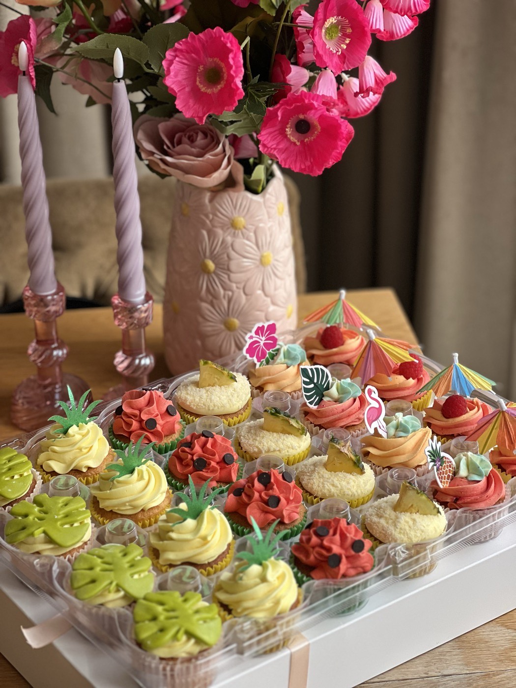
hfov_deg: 19.1
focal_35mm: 77
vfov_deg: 25.3
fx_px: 1530
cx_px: 258
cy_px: 344
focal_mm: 9
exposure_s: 1/121
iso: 125
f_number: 2.8
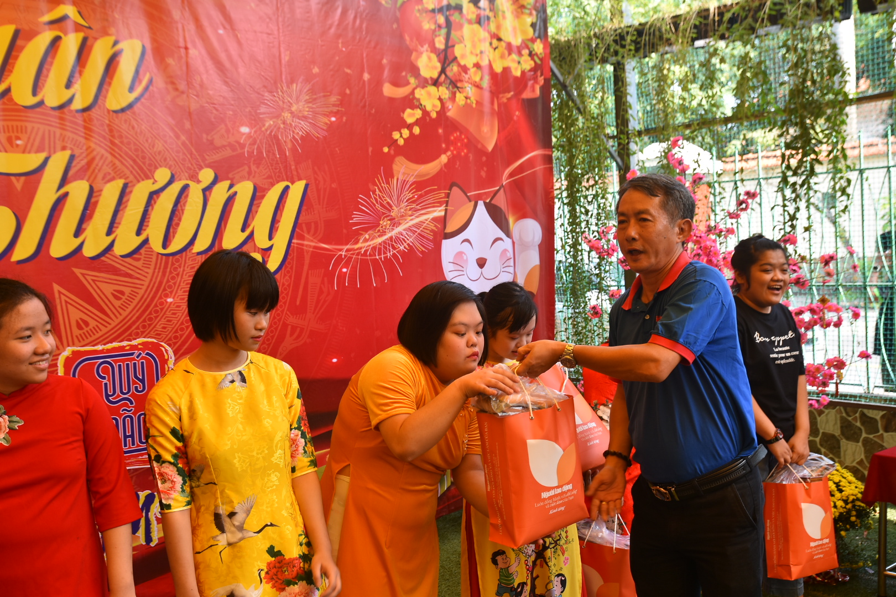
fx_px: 896
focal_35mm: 36
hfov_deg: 53.1
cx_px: 448
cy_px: 298
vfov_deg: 36.9
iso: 200
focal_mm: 24
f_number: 4.5
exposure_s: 1/125
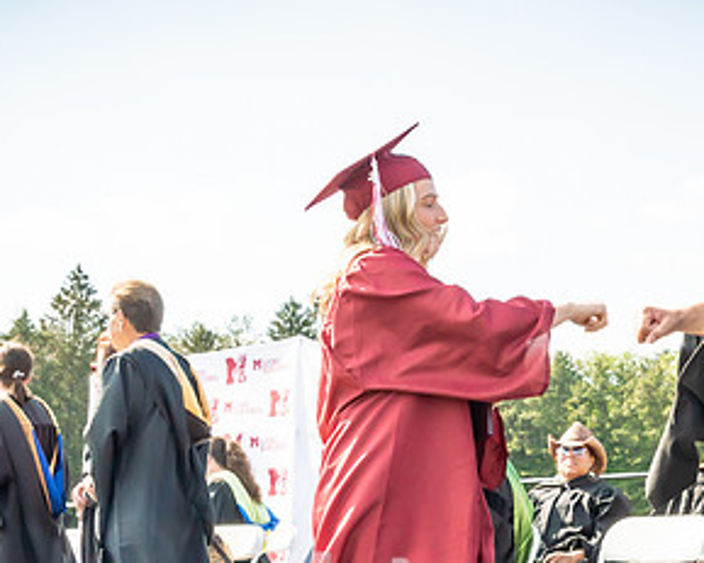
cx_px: 474
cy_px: 526
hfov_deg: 33.3
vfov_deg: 26.1
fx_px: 1166
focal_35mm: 56
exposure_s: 1/500
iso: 200
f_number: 7.1
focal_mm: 17
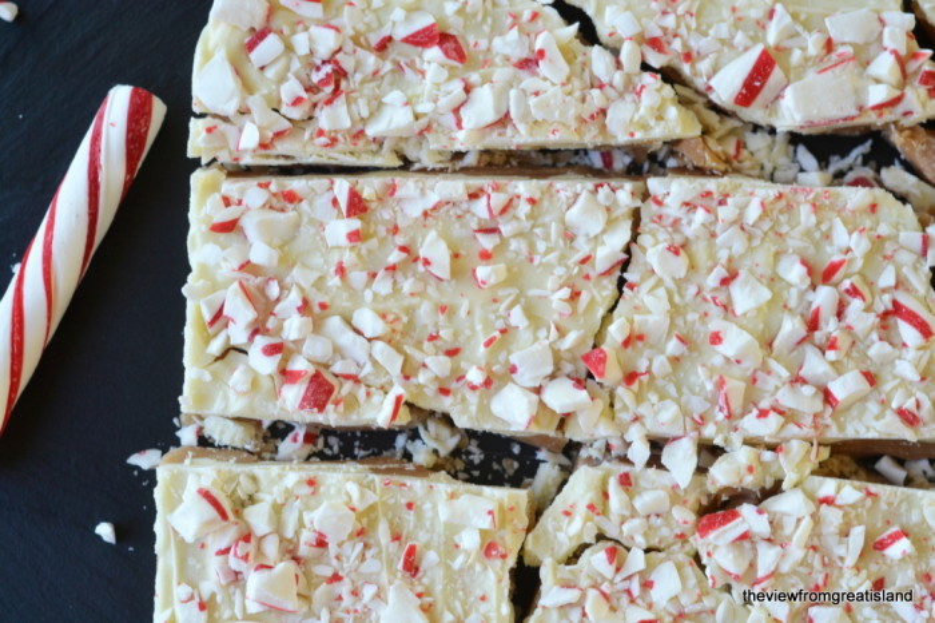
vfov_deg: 18.2
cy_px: 312
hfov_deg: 27.0
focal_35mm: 75
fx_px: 1947
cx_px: 468
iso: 400
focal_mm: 50
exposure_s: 1/80
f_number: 4.5
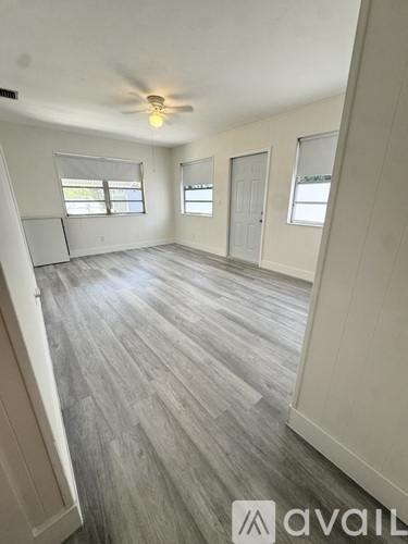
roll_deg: -1.2
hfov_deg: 85.7
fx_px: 220
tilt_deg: -16.9
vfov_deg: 102.1
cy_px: 272
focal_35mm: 14
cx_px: 204
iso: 160
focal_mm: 2.22
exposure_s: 1/120
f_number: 2.2
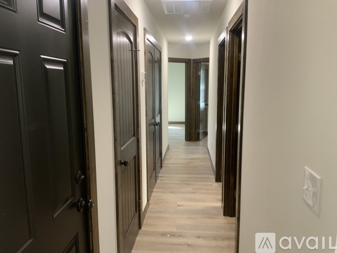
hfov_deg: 61.7
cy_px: 126
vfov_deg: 48.2
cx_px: 168
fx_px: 282
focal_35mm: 29
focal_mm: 3
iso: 200
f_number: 1.8
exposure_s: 1/60
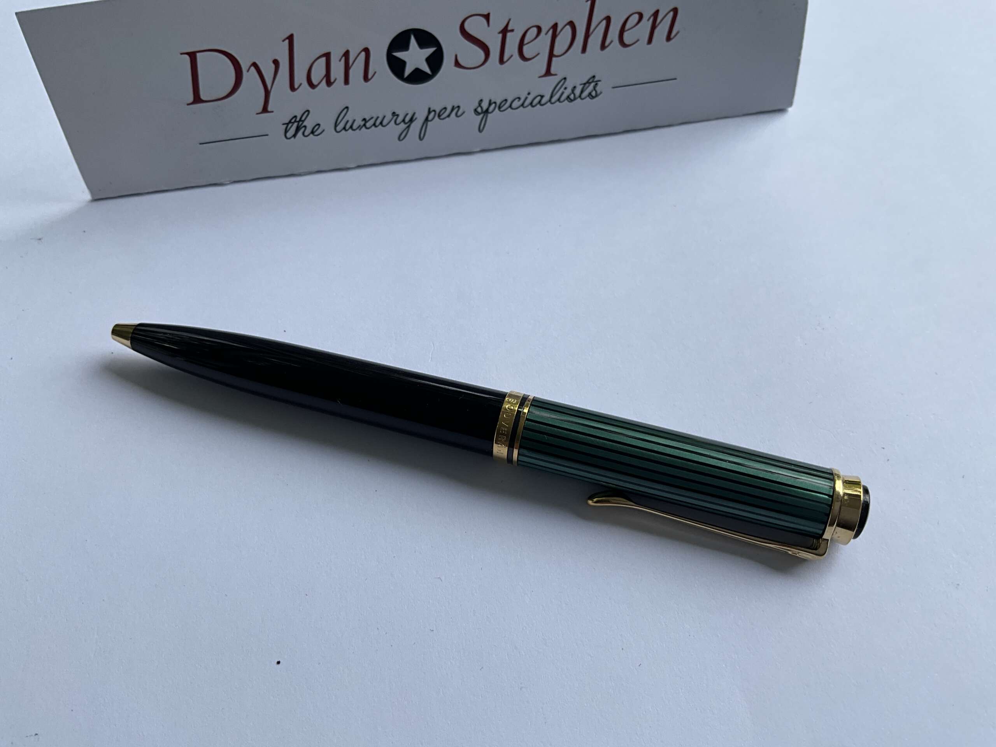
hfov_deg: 61.7
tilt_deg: -57.9
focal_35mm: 29
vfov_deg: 48.2
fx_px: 834
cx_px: 498
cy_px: 374
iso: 25
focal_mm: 3
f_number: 1.8
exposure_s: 1/329
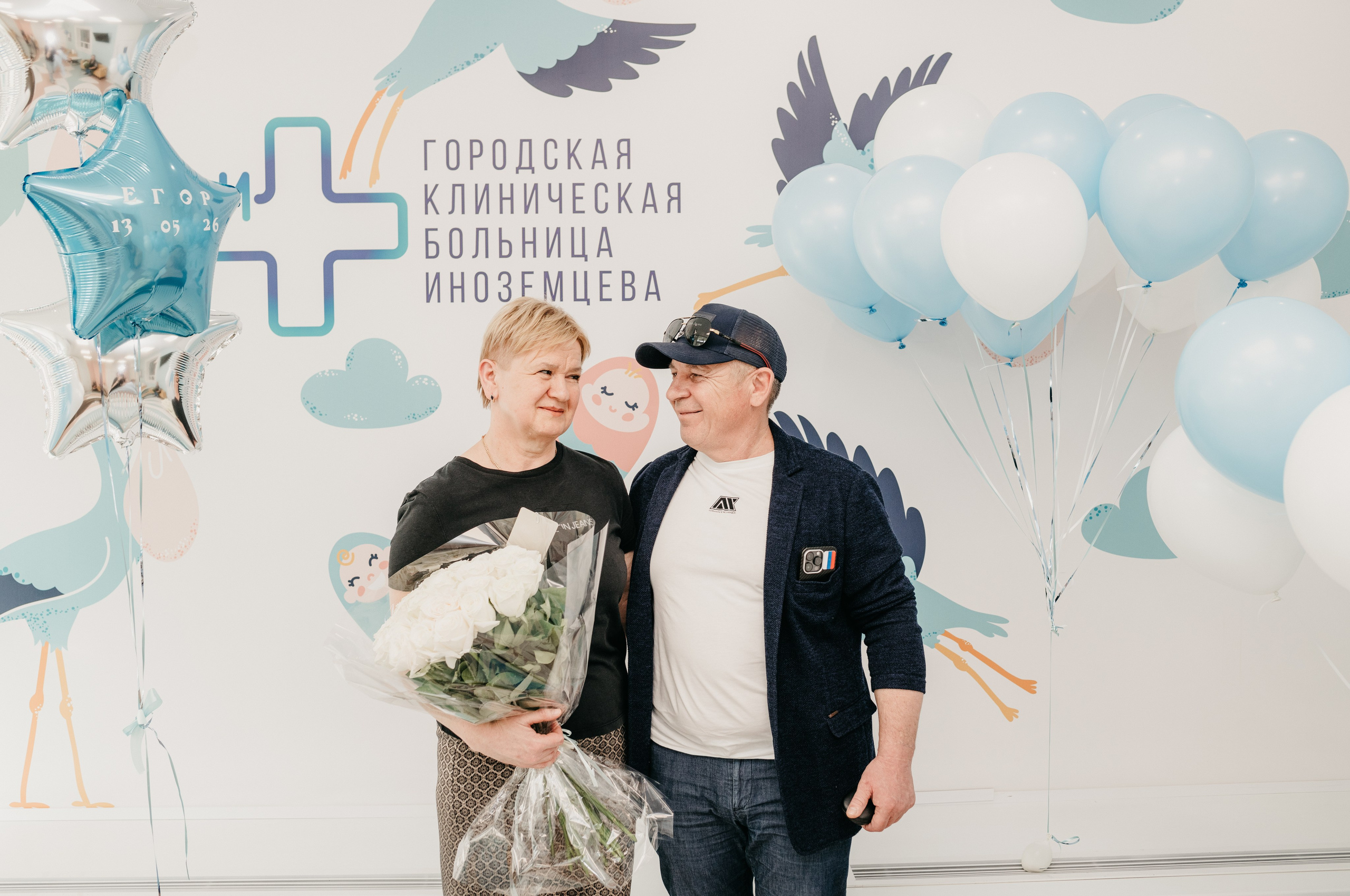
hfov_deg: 51.7
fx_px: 1392
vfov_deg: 35.7
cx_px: 690
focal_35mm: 37
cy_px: 460
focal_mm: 35
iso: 320
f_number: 4
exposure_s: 1/160
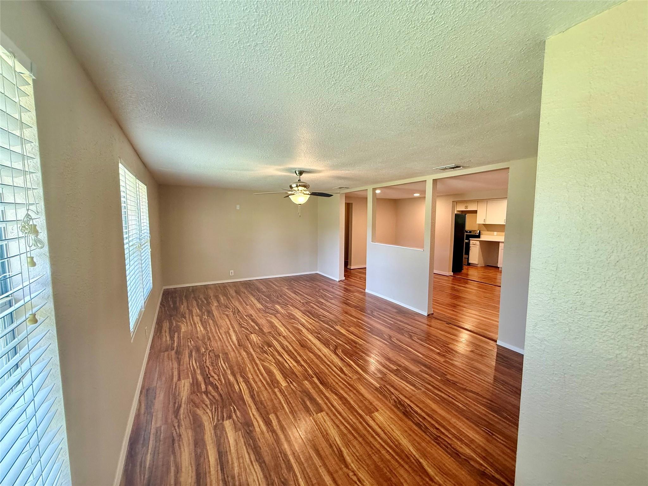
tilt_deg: -3.7
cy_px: 243
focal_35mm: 14
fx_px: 262
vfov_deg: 85.7
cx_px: 324
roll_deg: +0.0
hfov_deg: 102.1
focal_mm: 2.22
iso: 160
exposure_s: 1/60
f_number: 2.2
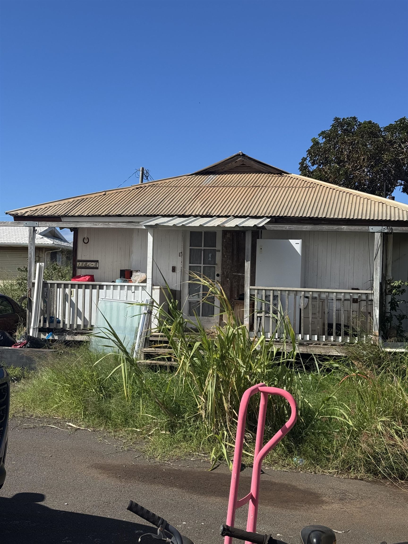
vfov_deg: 39.7
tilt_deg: +0.3
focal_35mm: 48
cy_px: 272
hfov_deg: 30.3
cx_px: 204
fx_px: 754
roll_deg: -1.8
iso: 64
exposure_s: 1/5376
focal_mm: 6.76
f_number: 1.78
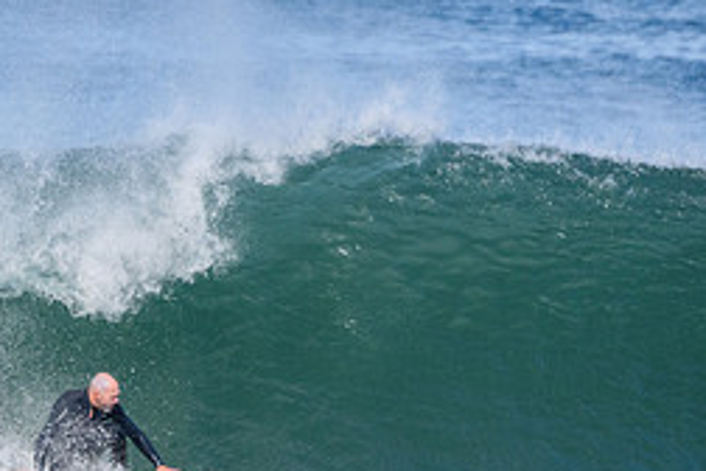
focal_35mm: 1311
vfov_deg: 1.0
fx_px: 25708
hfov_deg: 1.6
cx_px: 179
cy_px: 489
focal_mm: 380
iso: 500
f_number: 5.6
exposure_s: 1/2000
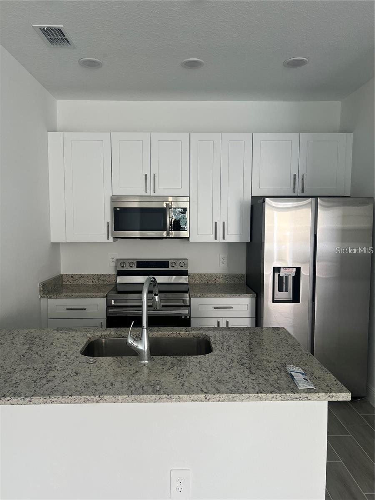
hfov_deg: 53.1
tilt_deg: -4.2
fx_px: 376
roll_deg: -0.2
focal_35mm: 26
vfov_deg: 67.3
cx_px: 188
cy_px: 250
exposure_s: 1/121
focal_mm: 5.7
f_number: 1.5
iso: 100
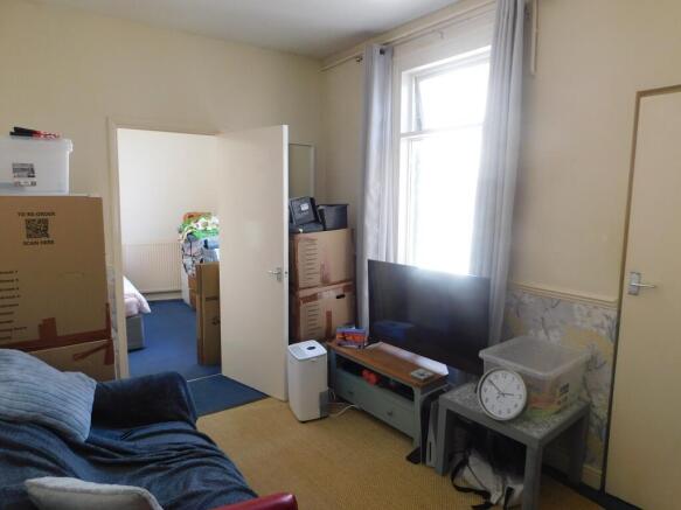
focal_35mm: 23
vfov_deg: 58.9
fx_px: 452
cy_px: 255
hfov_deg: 73.9
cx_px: 340
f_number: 3
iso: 200
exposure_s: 1/30
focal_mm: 4
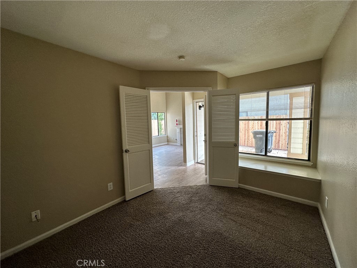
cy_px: 134
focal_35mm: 14
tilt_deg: -5.3
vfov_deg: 85.7
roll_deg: +1.6
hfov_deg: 102.1
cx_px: 178
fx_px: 144
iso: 160
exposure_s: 1/120
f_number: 2.2
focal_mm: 2.22
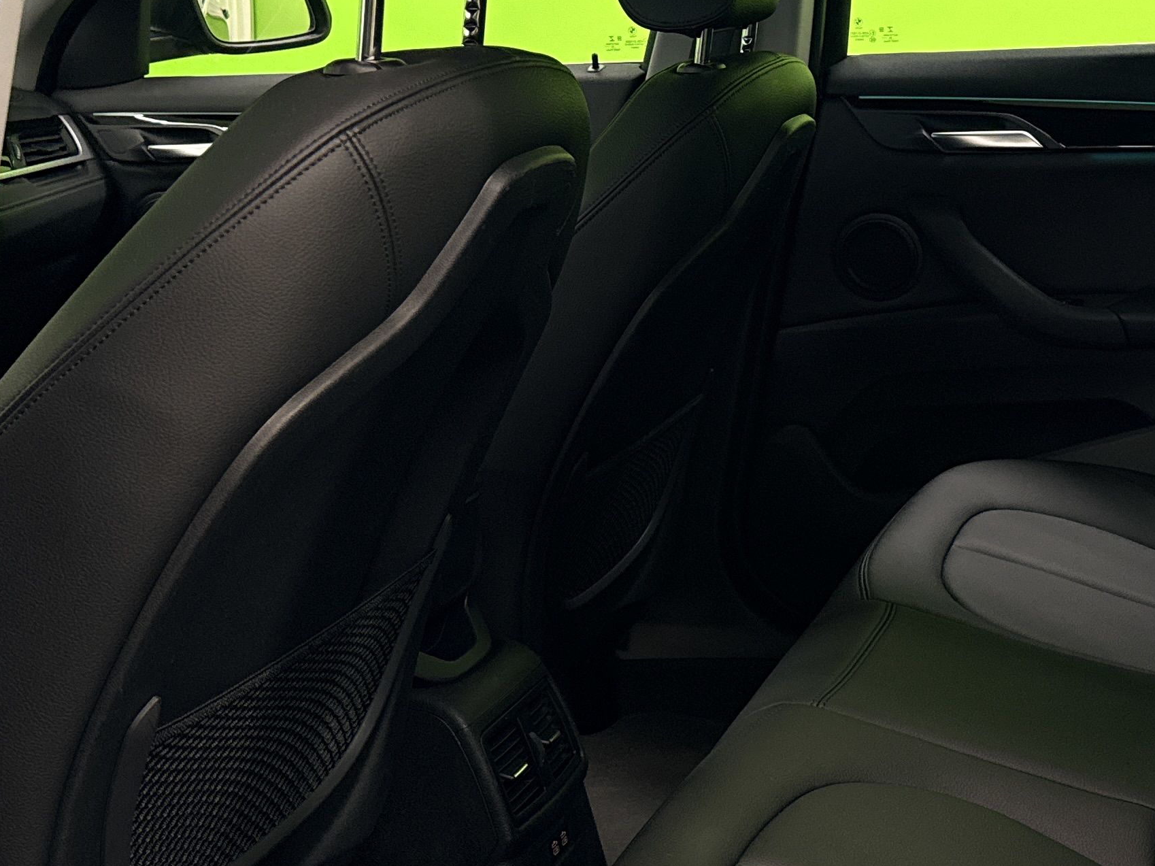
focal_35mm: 57
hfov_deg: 33.5
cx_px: 771
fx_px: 1902
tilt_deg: -11.9
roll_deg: -1.1
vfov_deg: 25.6
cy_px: 346
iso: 320
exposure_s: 1/100
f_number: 1.78
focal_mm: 6.76
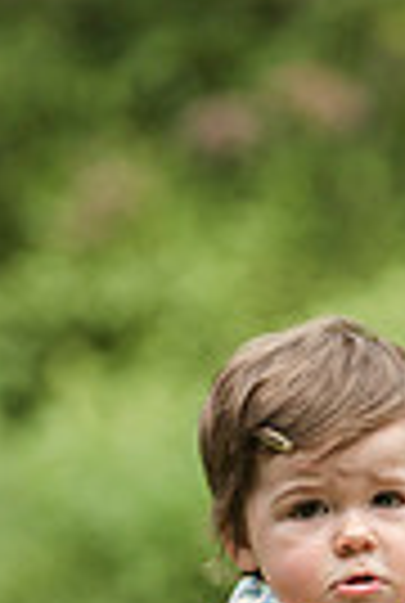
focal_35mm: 502
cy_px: 747
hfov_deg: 2.8
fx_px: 8427
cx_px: 441
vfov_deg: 4.1
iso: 640
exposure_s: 1/4000
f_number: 3.2
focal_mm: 150
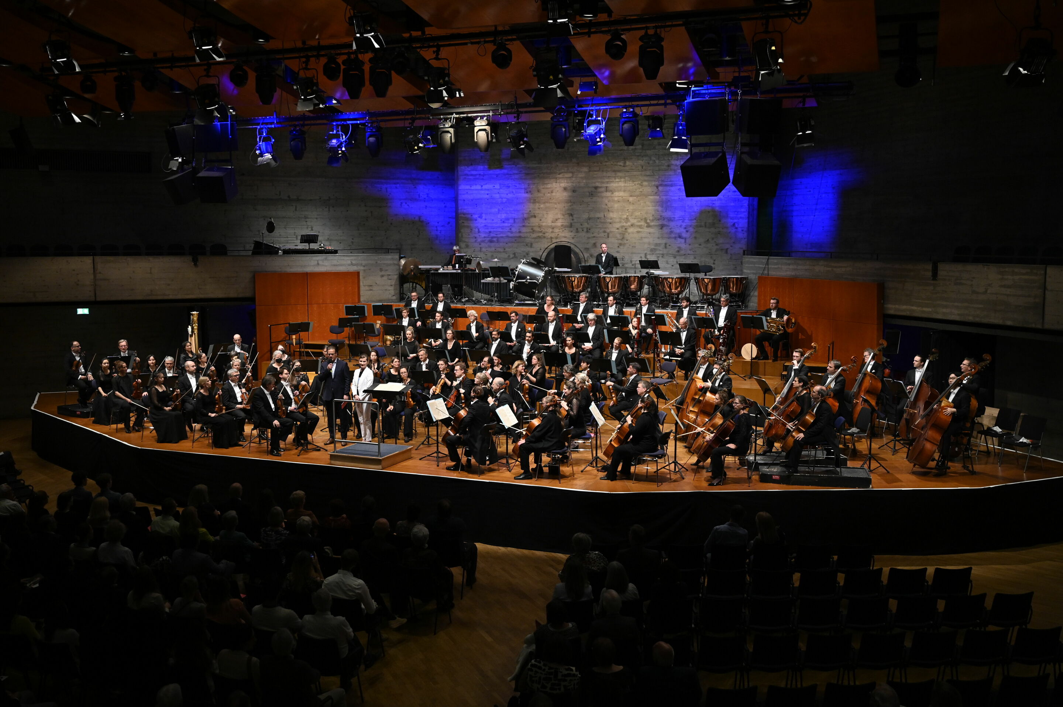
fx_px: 1003
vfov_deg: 38.8
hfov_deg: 55.8
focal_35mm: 34
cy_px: 354
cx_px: 532
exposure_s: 1/200
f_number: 4.5
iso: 2500
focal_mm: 34
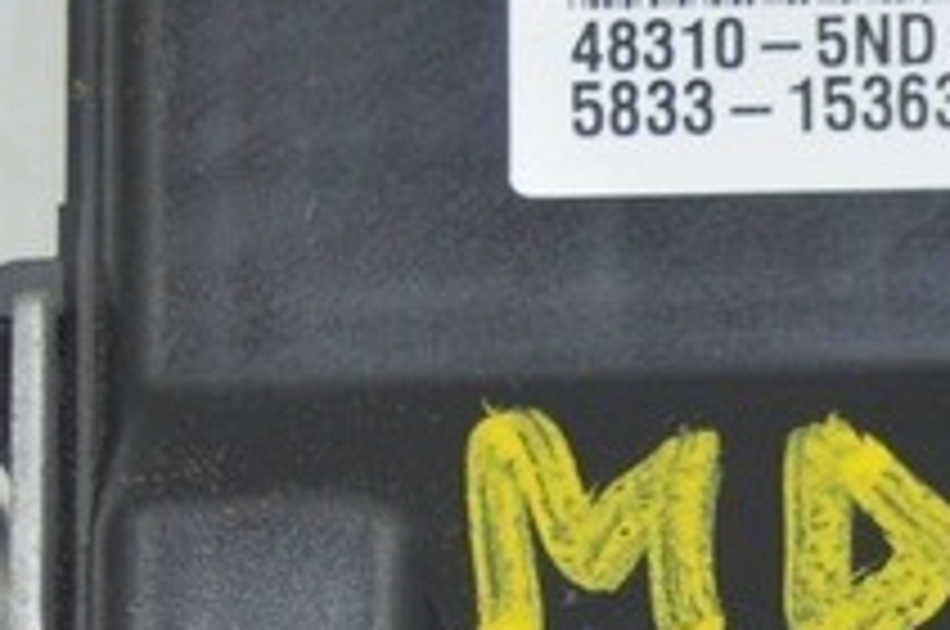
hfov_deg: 9.6
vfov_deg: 6.4
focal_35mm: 211
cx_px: 1040
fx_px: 5571
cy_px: 965
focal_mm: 29
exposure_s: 1/60
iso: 400
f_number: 4.2
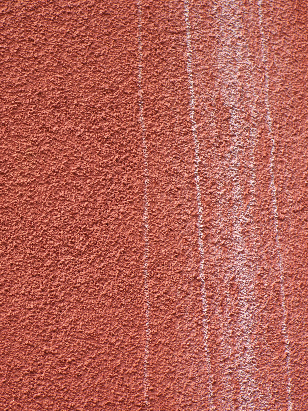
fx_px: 2337
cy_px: 227
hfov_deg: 7.5
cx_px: 166
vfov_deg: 10.0
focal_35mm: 197
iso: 80
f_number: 5.1
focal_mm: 37.7
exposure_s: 1/50
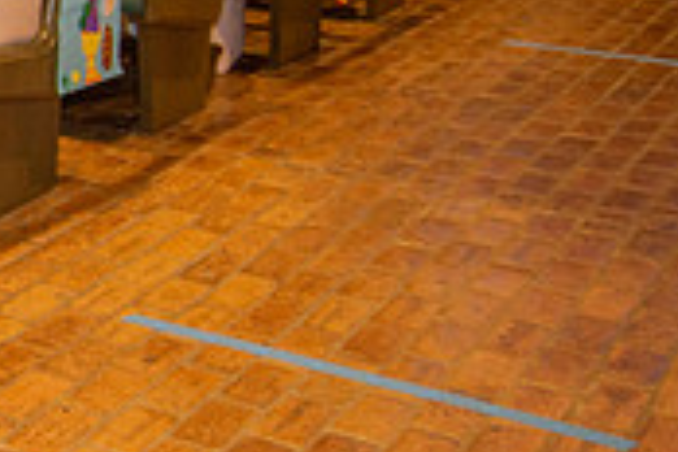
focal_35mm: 80
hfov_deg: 20.7
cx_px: -405
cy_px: 78
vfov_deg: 16.9
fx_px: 1507
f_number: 4.5
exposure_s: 1/125
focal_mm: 24
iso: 1600
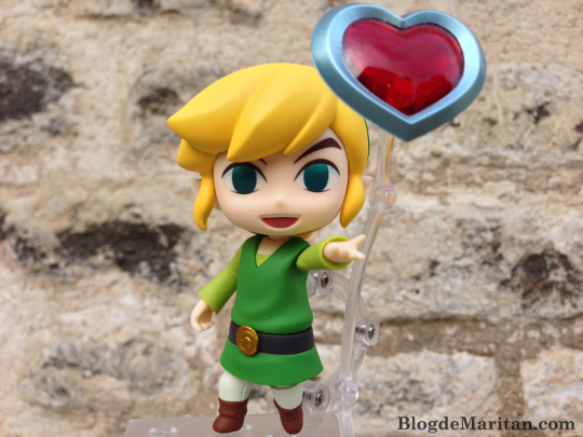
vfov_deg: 42.9
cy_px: 218
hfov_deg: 55.4
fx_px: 556
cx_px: 292
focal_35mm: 33
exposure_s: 1/507
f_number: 2.4
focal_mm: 4.12
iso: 50
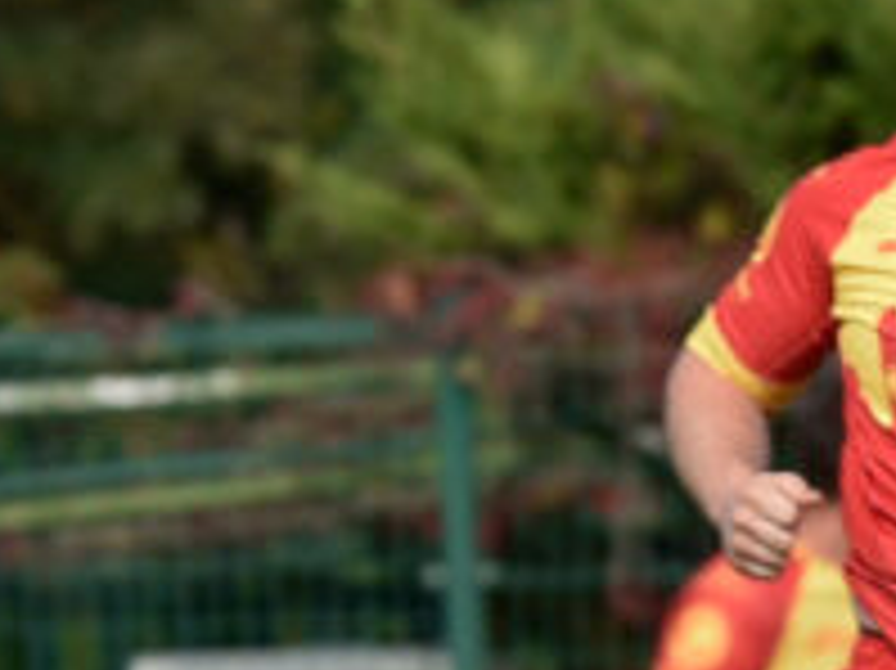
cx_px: 878
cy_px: 706
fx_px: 19996
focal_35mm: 773
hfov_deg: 2.6
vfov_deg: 1.9
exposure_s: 1/640
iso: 160
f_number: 4
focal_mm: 200
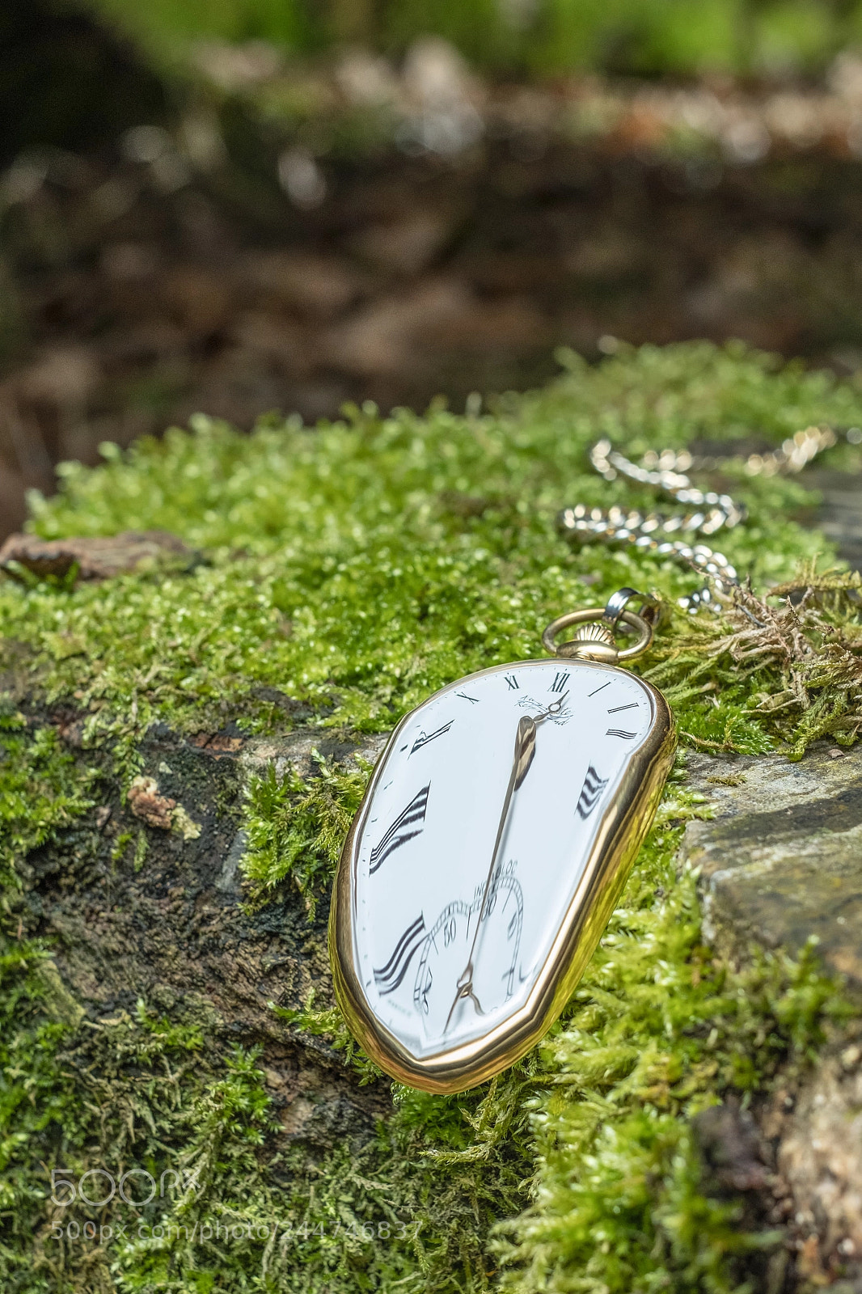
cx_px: 431
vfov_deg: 37.5
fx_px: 1904
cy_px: 647
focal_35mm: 53
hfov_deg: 25.5
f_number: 5.6
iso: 500
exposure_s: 1
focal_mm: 35
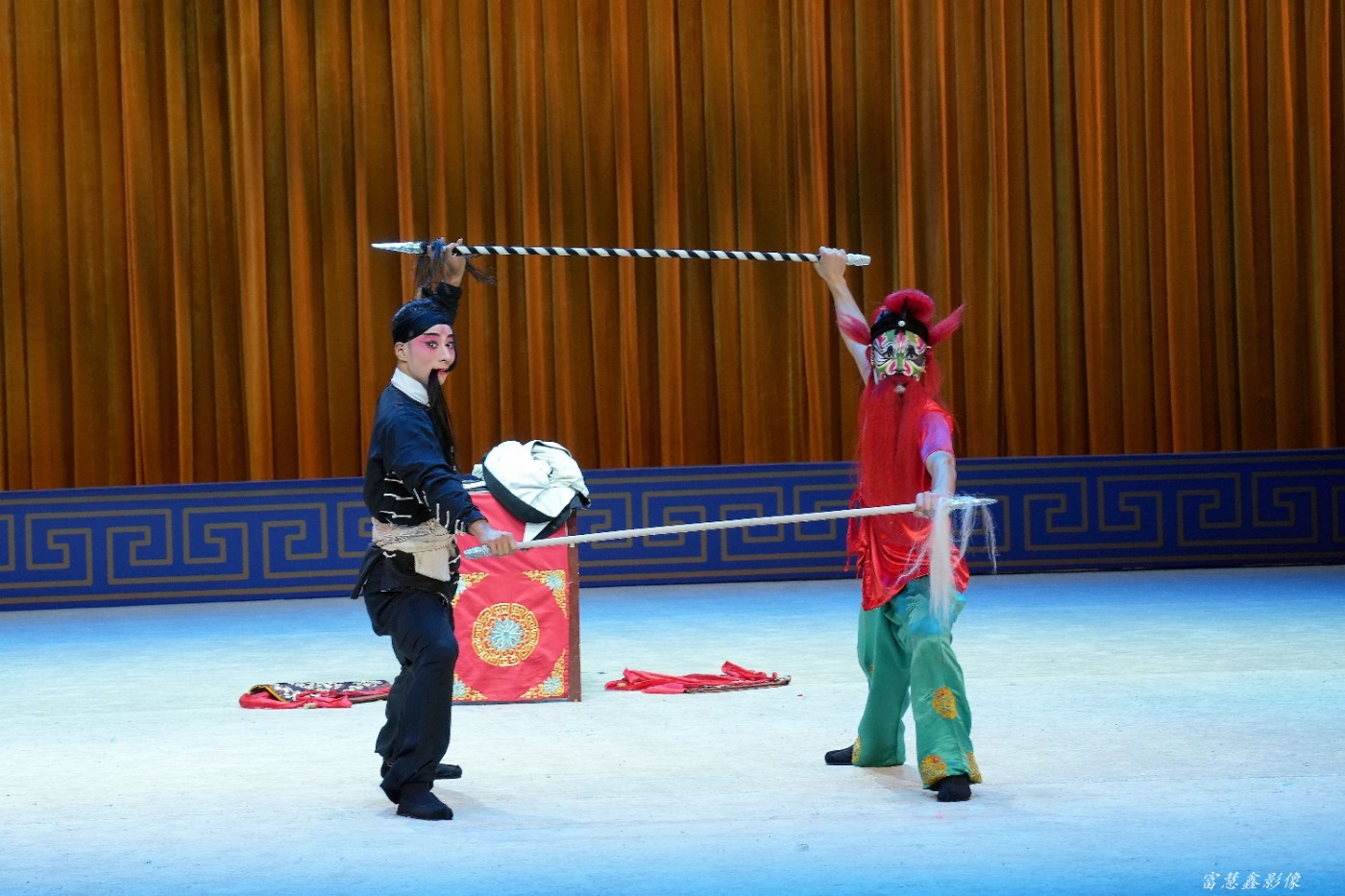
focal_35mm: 93
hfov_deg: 21.9
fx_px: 3474
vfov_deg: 14.7
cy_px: 448
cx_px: 672
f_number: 5
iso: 400
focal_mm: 93
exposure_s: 1/100
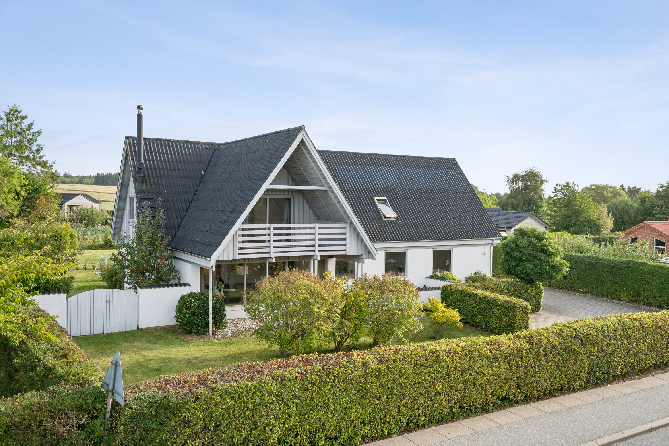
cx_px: 334
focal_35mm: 30
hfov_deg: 61.9
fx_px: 557
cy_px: 223
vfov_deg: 43.6
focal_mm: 30
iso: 100
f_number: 5
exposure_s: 1/320
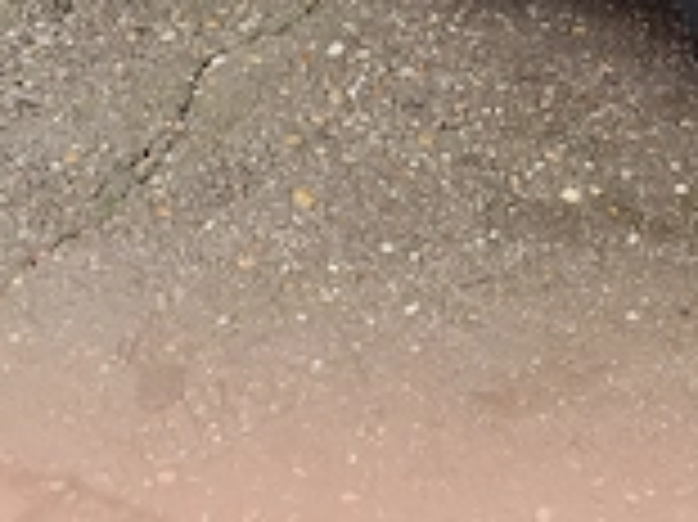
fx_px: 1793
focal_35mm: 89
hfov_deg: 21.4
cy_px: -328
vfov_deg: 15.0
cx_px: 671
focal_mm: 6.19
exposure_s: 1/117
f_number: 1.65
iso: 50
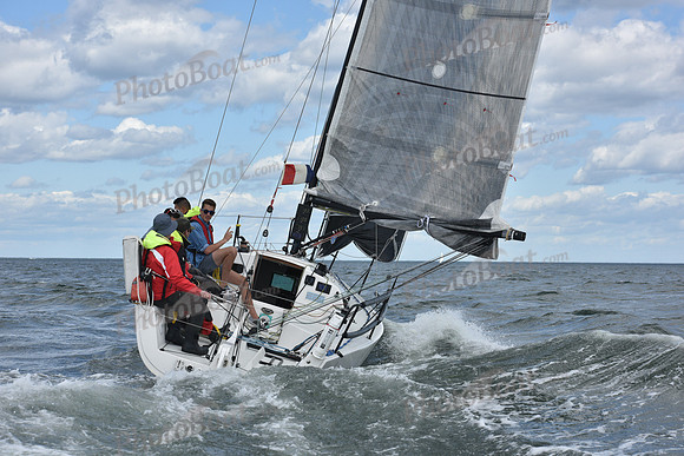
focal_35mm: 92
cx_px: 342
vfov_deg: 14.9
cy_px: 228
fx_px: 1748
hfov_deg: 22.1
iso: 320
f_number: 8
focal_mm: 92
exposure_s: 1/1250
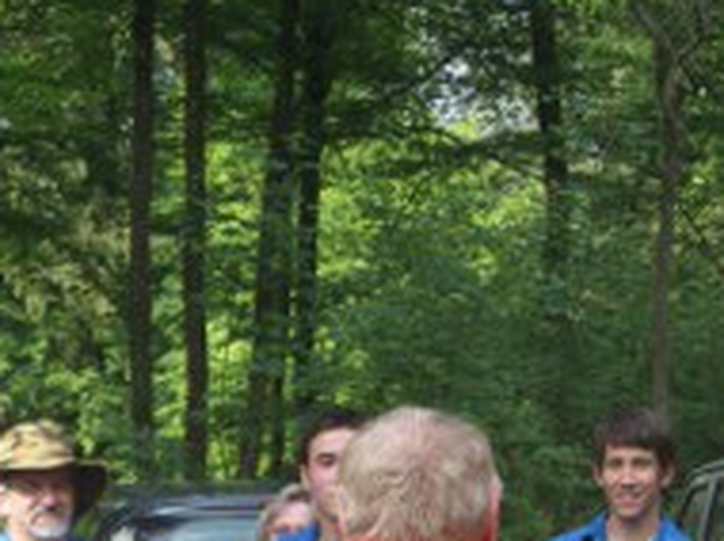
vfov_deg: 8.6
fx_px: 3593
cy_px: 568
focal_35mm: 172
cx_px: 408
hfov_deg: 11.5
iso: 64
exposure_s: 1/80
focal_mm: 9.1
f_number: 4.4
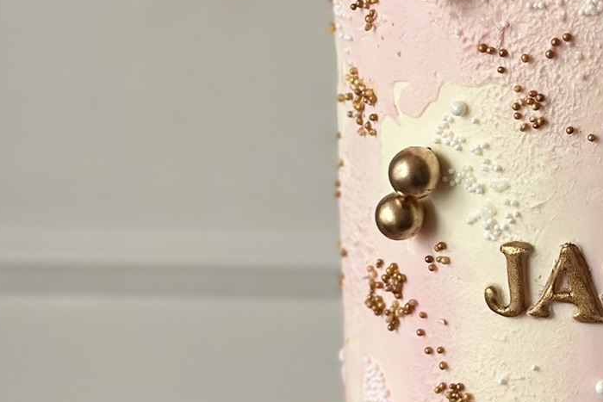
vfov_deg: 9.4
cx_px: 594
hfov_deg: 13.9
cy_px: 138
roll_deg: +0.2
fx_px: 2446
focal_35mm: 146
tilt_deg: -14.8
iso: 200
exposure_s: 1/60
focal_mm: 6.86
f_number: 1.78
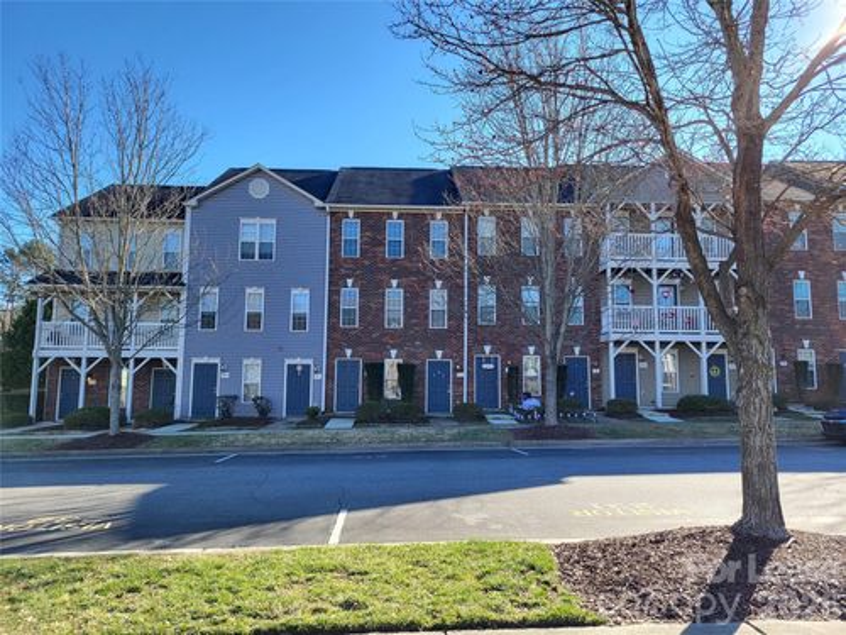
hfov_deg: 67.3
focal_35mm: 26
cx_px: 423
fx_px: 635
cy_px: 318
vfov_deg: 53.1
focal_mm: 5.4
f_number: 1.8
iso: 40
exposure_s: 1/446
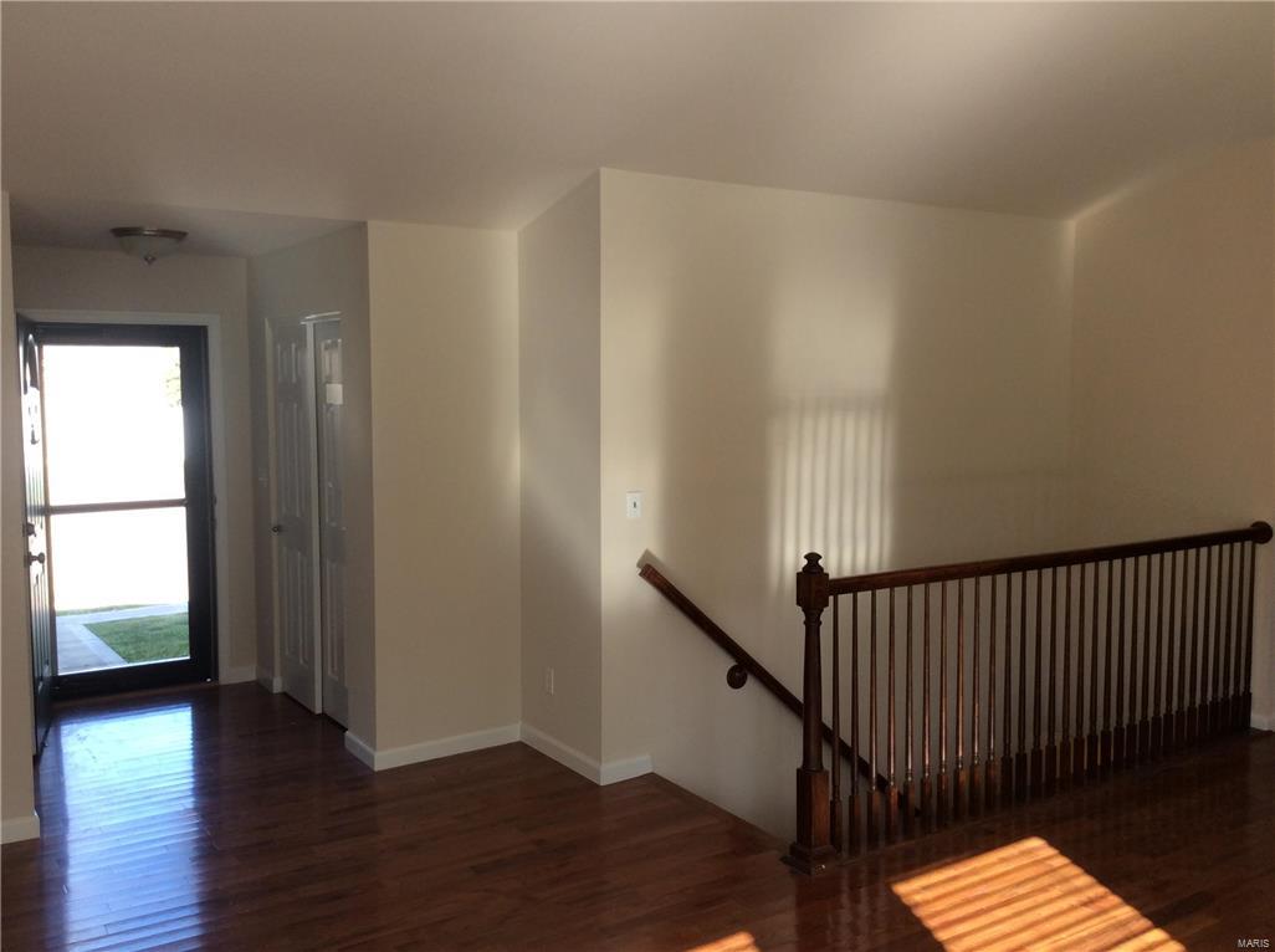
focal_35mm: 32
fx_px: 1177
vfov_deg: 44.0
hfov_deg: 56.9
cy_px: 476
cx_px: 638
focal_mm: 3.3
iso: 32
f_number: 2.4
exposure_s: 1/120
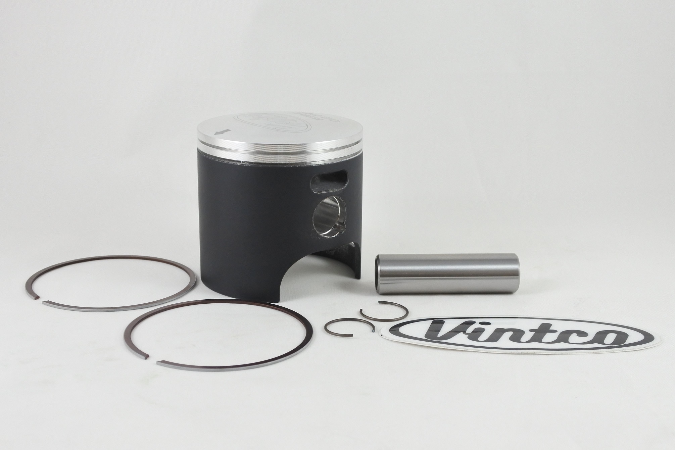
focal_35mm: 42
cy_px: 225
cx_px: 338
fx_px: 787
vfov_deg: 31.9
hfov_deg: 46.4
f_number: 4.2
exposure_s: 1/125
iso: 450
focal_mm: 15.7
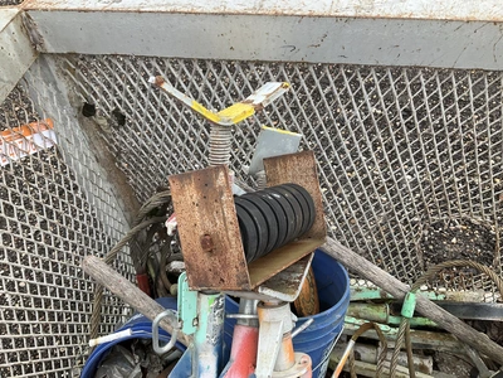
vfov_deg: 48.2
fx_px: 421
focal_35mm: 29
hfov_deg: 61.7
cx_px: 252
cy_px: 189
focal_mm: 3
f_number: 1.8
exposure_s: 1/397
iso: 25
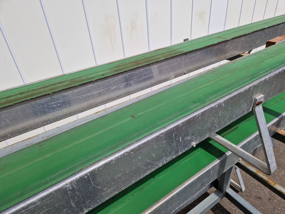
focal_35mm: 23
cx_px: 142
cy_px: 107
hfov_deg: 73.9
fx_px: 189
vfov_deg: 58.9
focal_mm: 5.4
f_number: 1.8
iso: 50
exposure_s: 1/3688
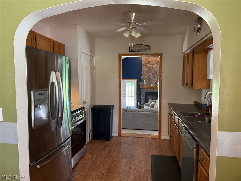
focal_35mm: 24
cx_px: 120
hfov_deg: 71.6
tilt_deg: -4.4
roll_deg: +1.1
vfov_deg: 56.8
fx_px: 167
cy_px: 90
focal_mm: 6.76
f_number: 1.78
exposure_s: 1/60
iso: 250
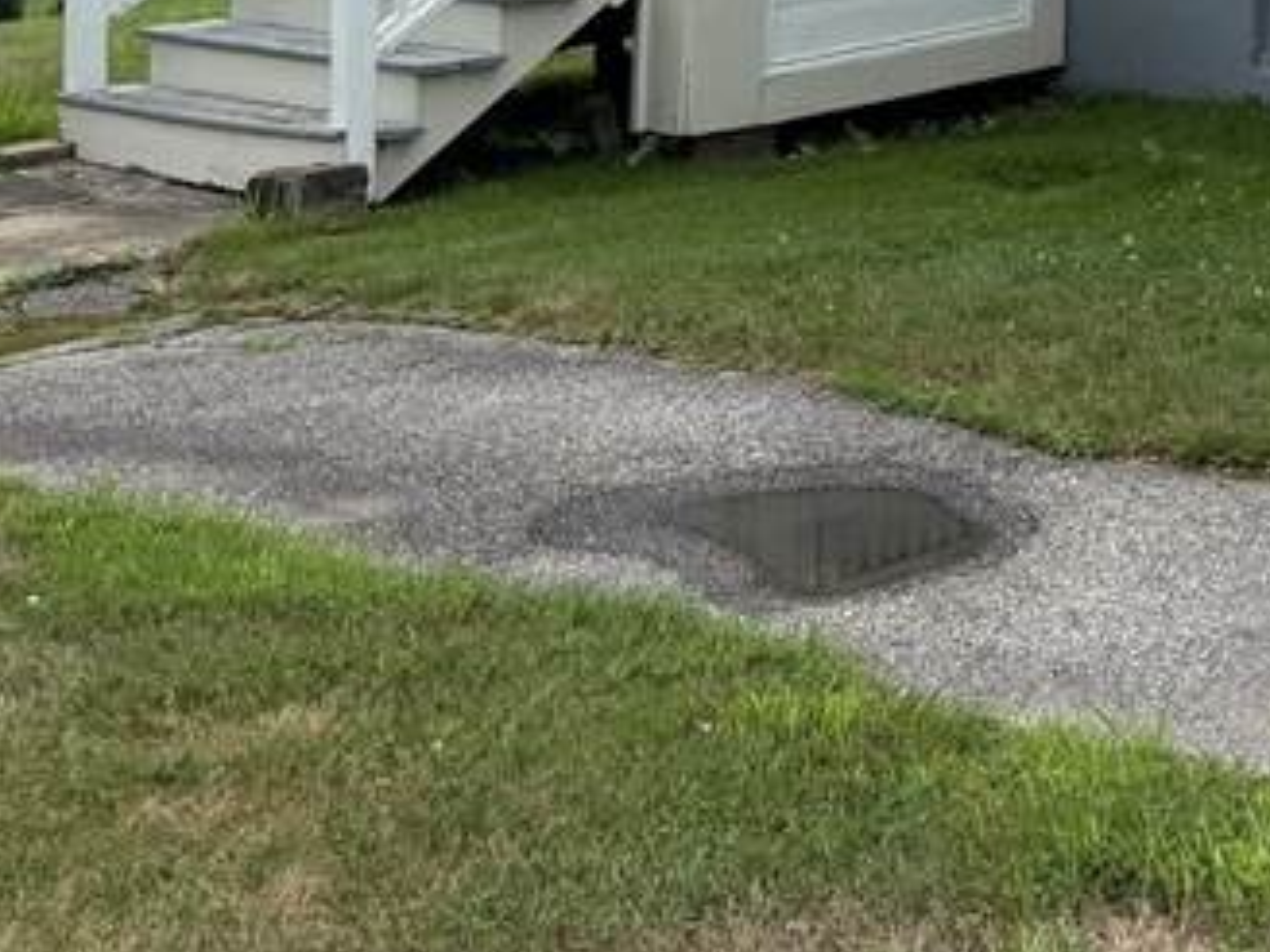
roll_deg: -0.2
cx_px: 1669
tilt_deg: +3.7
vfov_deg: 17.5
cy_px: -499
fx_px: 2752
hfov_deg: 23.0
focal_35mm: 75
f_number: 1.78
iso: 100
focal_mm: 6.76
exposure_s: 1/1585
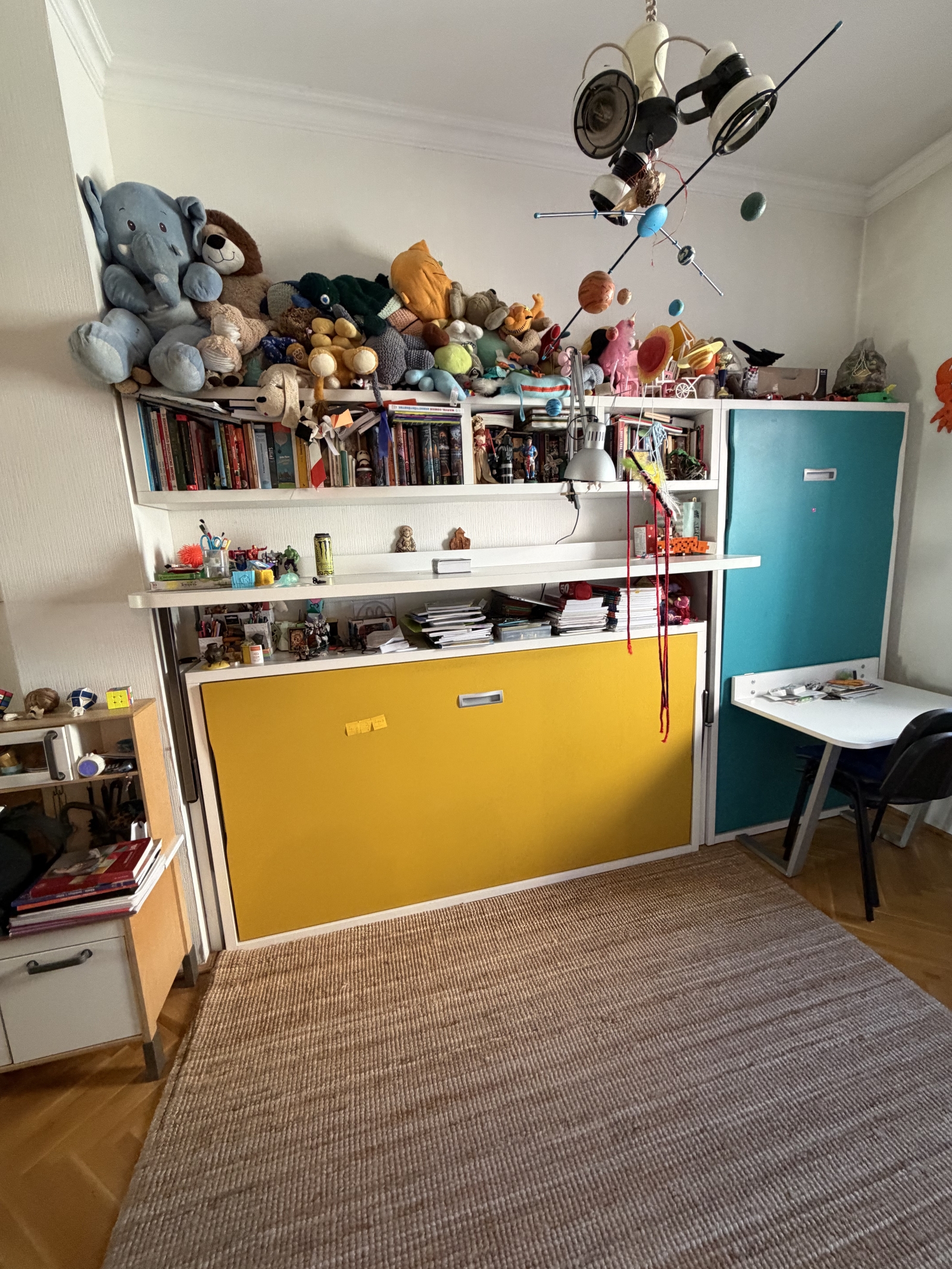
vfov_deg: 102.1
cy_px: 634
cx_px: 476
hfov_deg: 85.7
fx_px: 513
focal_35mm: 14
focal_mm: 2.22
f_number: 2.2
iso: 400
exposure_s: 1/50
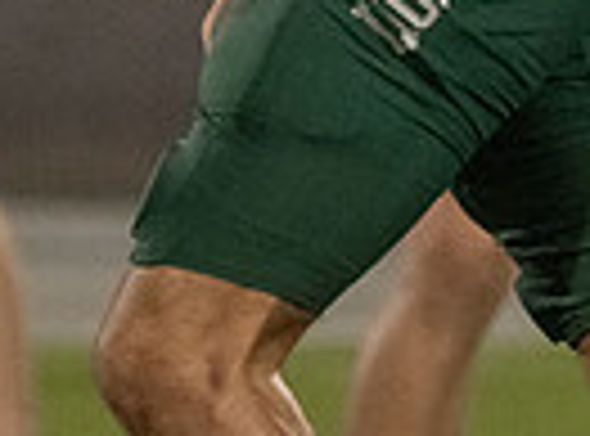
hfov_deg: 0.9
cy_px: -541
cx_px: 548
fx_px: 36512
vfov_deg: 0.7
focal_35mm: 2152
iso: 8000
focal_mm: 400
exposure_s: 1/1250
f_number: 5.6
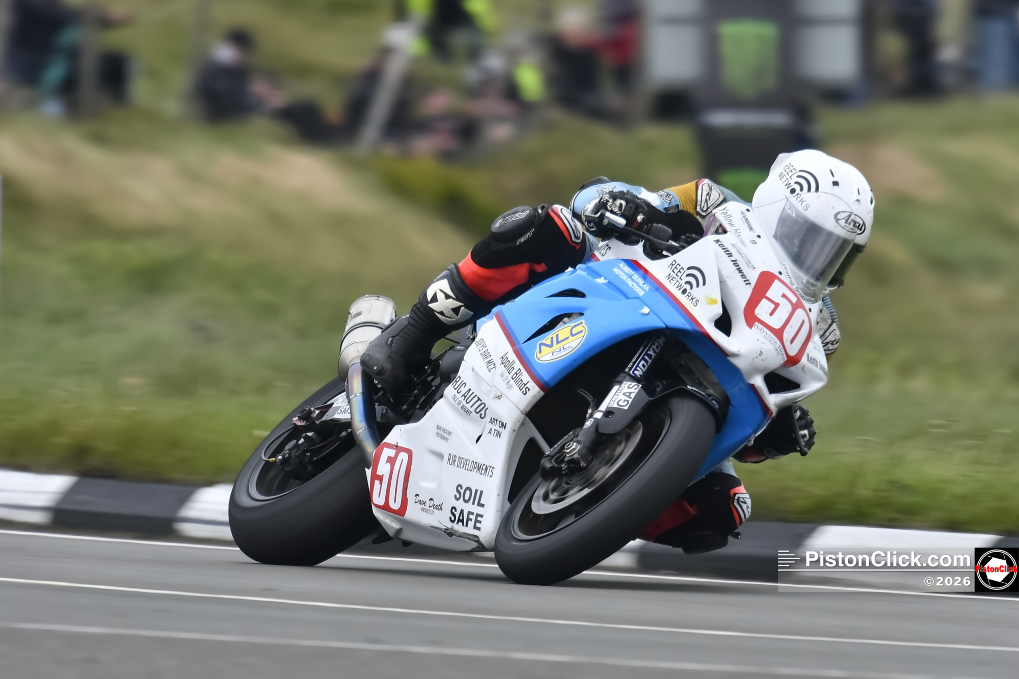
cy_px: 340
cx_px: 510
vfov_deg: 2.2
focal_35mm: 630
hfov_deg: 3.3
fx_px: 17830
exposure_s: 1/320
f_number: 7.1
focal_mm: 420
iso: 100
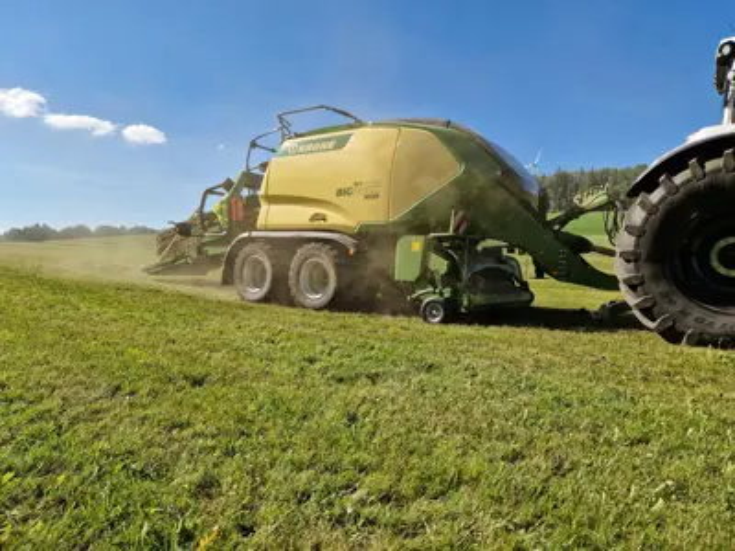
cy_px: 276
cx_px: 368
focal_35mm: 23
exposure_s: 1/1772
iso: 50
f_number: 1.8
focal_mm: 5.4
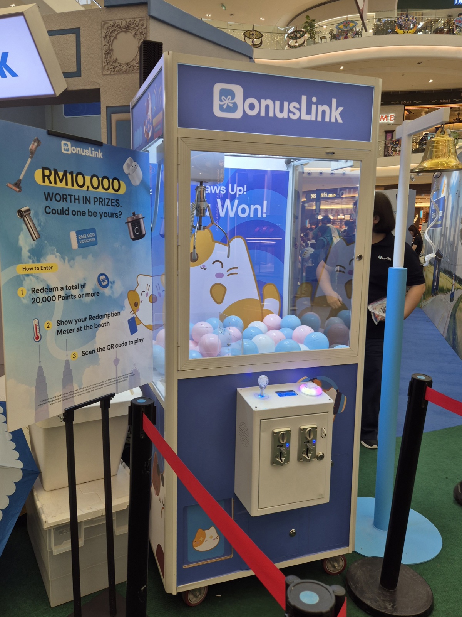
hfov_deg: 58.9
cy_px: 308
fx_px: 409
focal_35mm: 23
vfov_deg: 73.9
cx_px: 231
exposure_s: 1/66.2
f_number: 1.8
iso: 32
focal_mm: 5.4
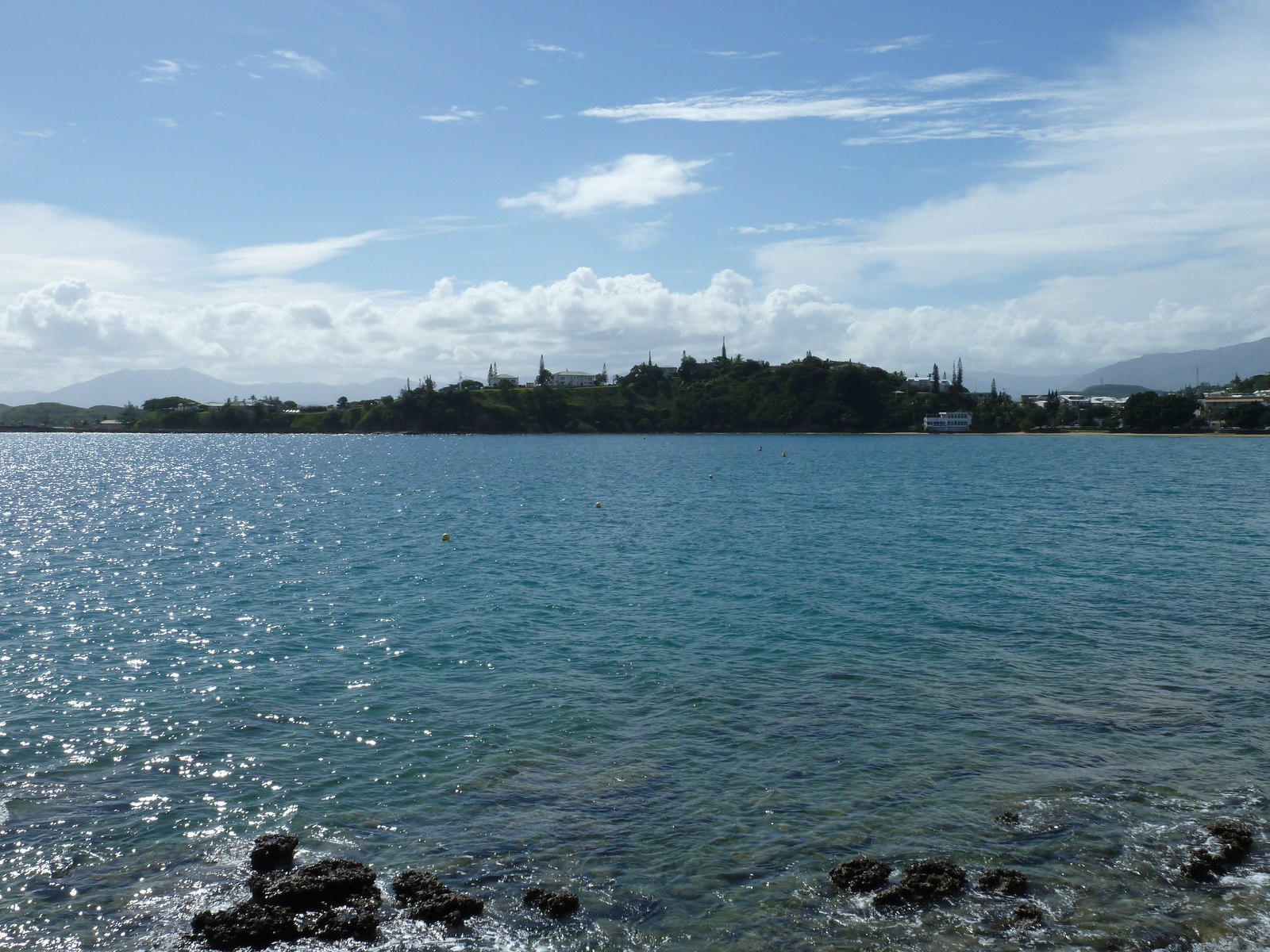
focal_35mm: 35
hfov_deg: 52.6
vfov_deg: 40.7
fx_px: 1284
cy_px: 476
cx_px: 635
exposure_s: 1/640
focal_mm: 5.7
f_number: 5.6
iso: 80
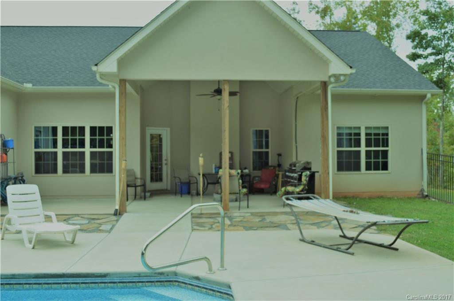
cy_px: 150
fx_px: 453
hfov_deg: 53.2
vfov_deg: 36.8
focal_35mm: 36
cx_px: 227
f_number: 5
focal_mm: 24
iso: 100
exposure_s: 1/200
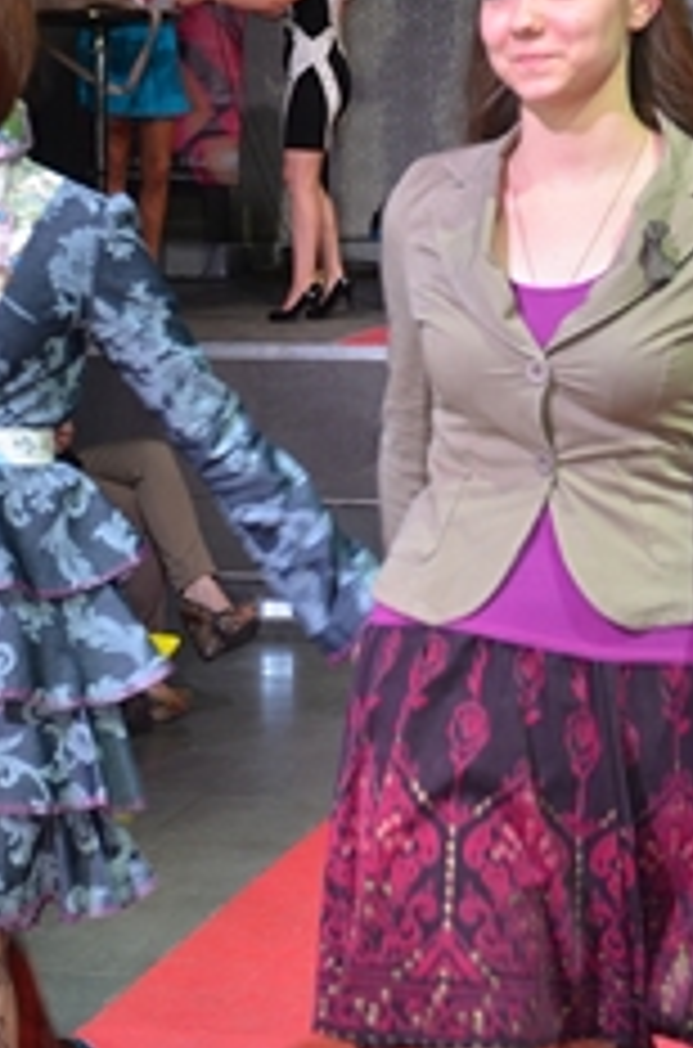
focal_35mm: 114
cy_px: 778
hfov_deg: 11.9
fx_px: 3311
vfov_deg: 17.9
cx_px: 248
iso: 720
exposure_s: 1/60
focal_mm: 34
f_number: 4.2
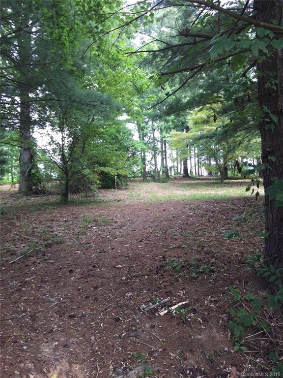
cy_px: 189
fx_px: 316
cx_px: 142
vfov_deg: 61.7
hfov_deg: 48.2
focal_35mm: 29
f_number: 2.2
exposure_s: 1/60
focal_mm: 4.15
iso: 32
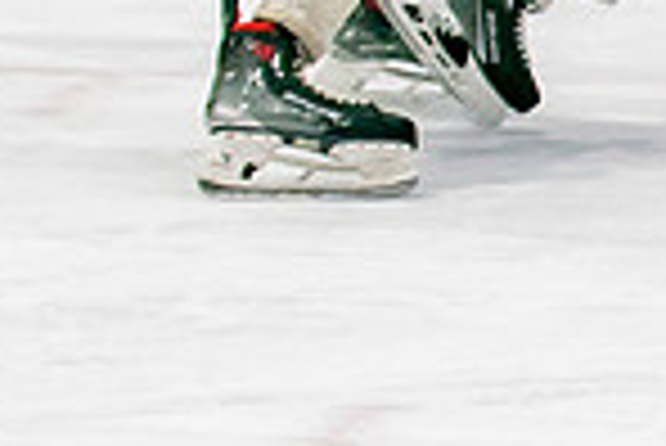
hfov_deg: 3.4
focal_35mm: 606
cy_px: -323
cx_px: 1264
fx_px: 11222
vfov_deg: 2.3
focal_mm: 70
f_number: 3.2
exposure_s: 1/640
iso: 640
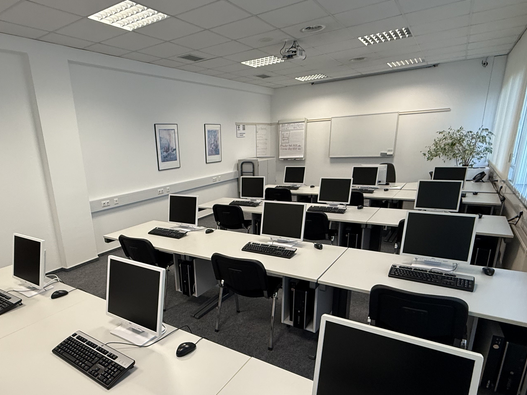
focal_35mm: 22
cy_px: 241
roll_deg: +3.5
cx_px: 201
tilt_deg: -16.1
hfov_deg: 75.2
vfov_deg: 60.4
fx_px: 335
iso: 200
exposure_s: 1/50
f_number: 2.2
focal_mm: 2.22
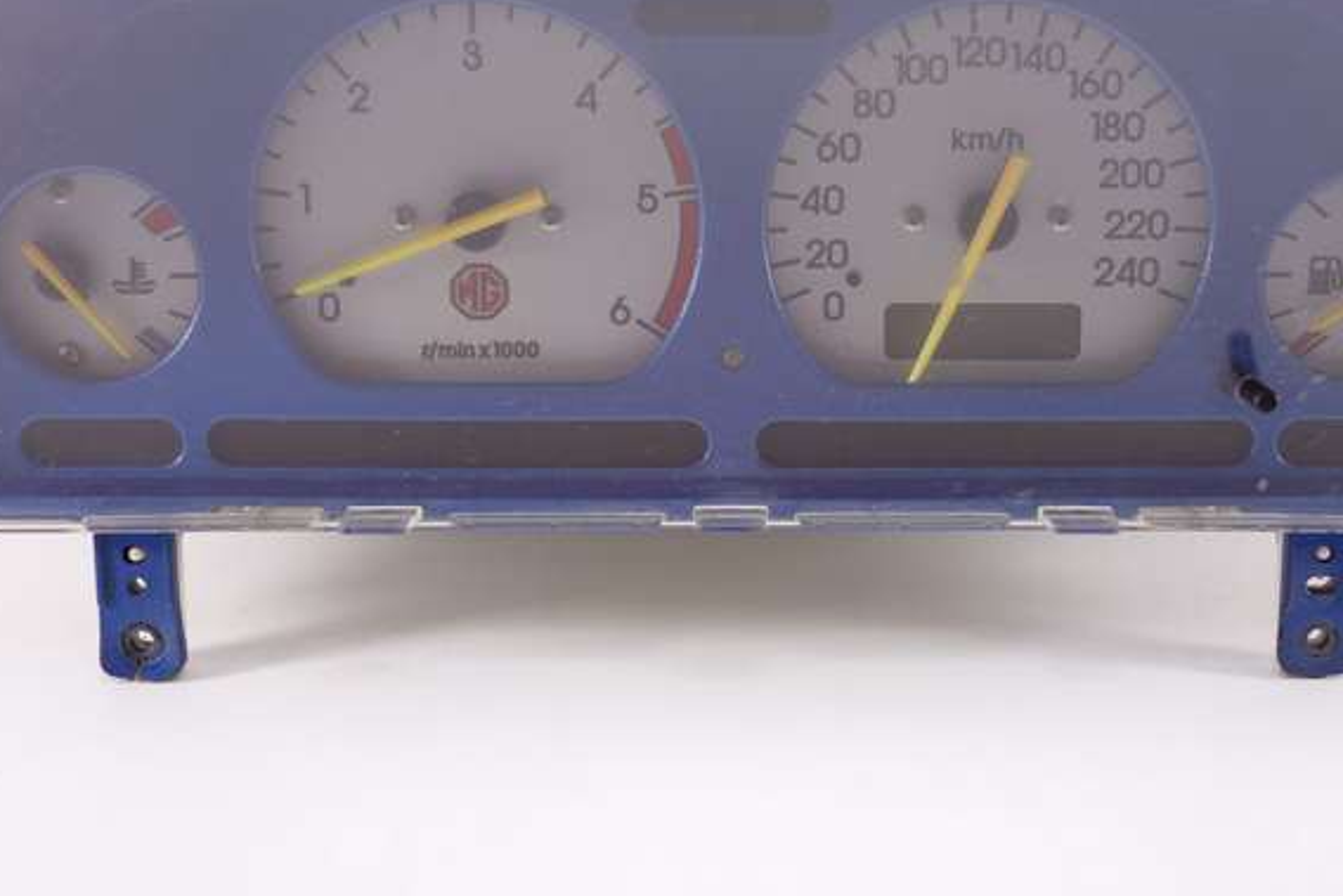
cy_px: 317
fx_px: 1866
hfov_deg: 39.5
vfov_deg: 26.9
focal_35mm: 50
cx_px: 740
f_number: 2.8
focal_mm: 13.58
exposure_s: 1/40
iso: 125
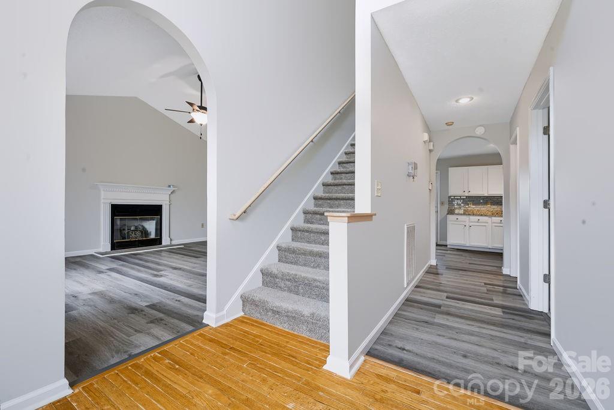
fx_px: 239
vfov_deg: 81.2
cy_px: 205
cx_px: 307
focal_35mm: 14
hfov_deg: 104.2
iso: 640
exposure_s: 1/8
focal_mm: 14
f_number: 8
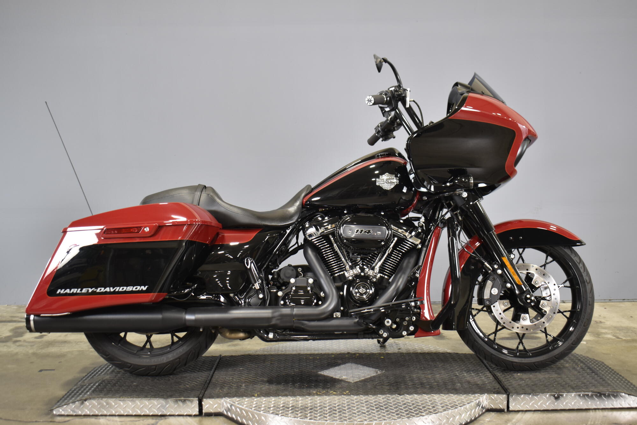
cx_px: 318
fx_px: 743
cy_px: 212
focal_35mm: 42
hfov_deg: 46.4
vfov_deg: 31.9
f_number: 4.2
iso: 400
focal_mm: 28
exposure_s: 1/13
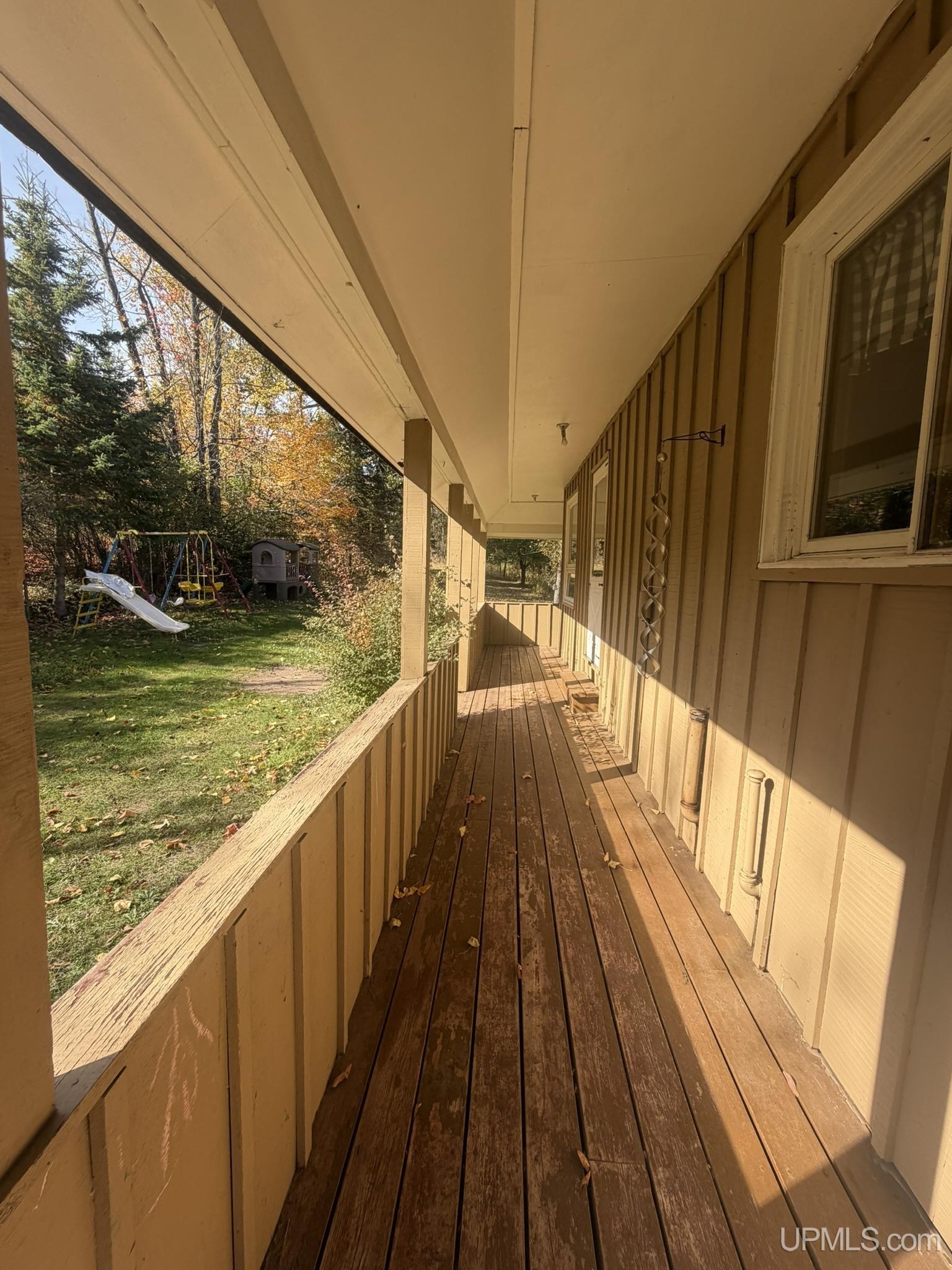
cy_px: 635
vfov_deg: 102.1
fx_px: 513
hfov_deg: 85.7
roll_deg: -1.3
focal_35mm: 14
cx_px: 476
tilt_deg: -6.6
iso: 50
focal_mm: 2.22
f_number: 2.2
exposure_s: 1/502
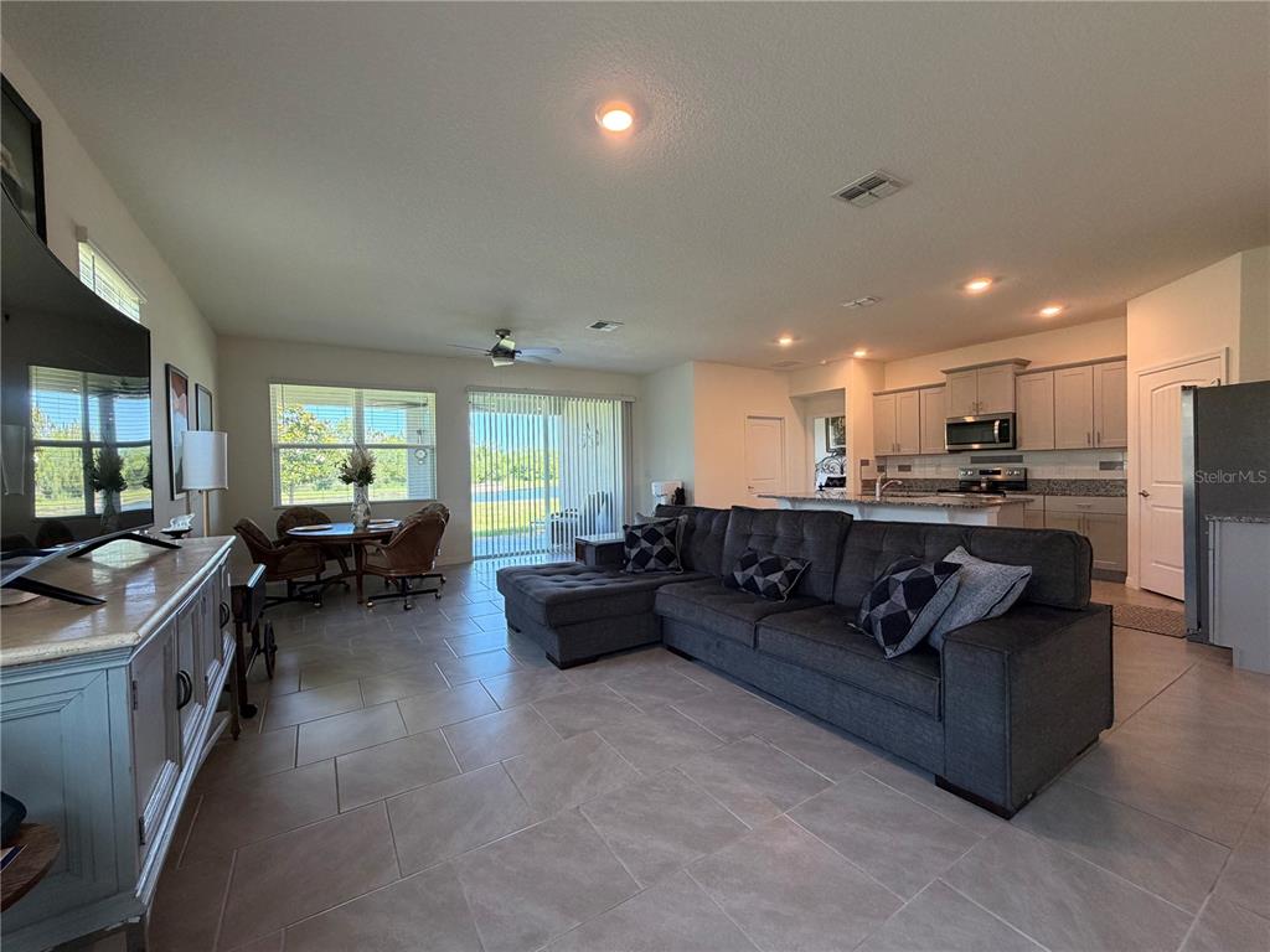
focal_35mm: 14
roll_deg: +1.3
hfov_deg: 102.1
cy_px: 476
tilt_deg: -1.1
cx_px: 635
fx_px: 514
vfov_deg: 85.7
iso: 160
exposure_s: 1/60
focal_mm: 2.22
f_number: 2.2
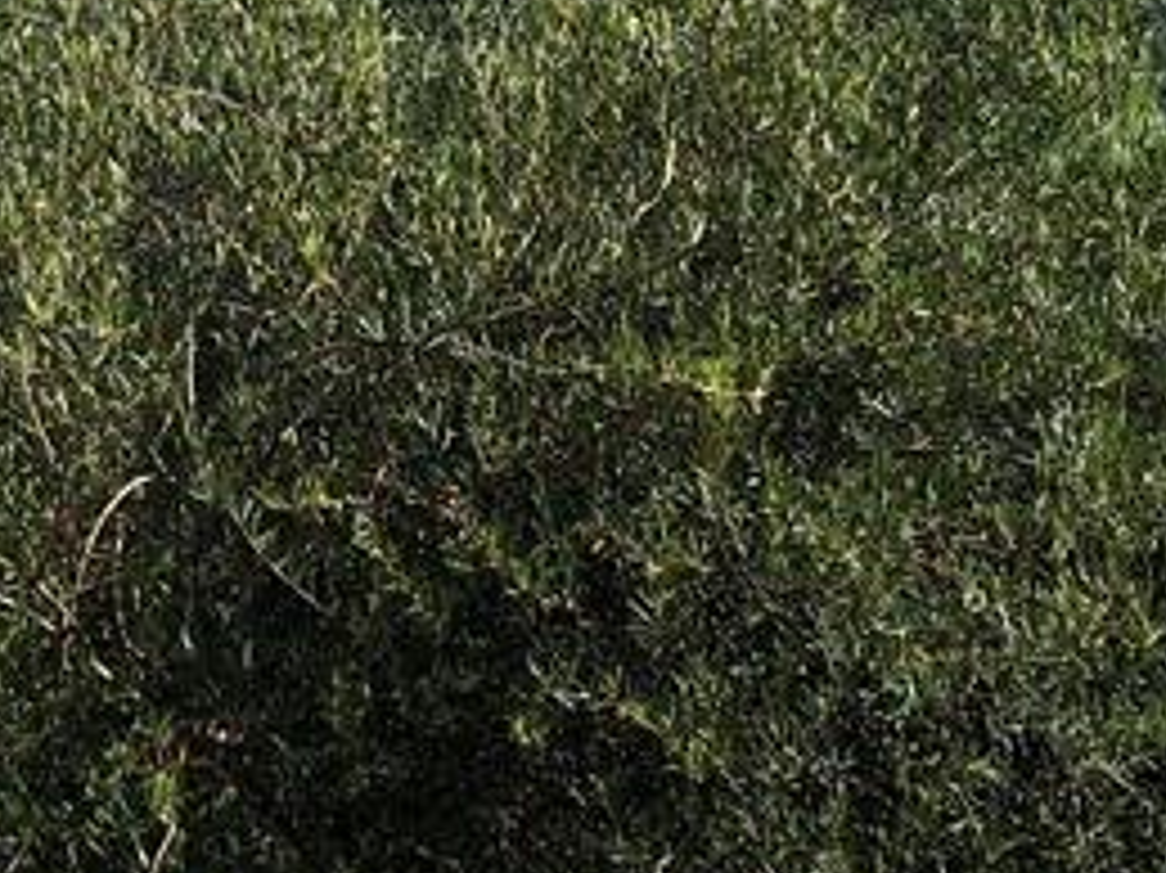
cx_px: 315
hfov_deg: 21.4
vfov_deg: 14.7
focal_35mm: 91
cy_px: -576
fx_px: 3064
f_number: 1.8
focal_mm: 5.54
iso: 40
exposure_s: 1/2611
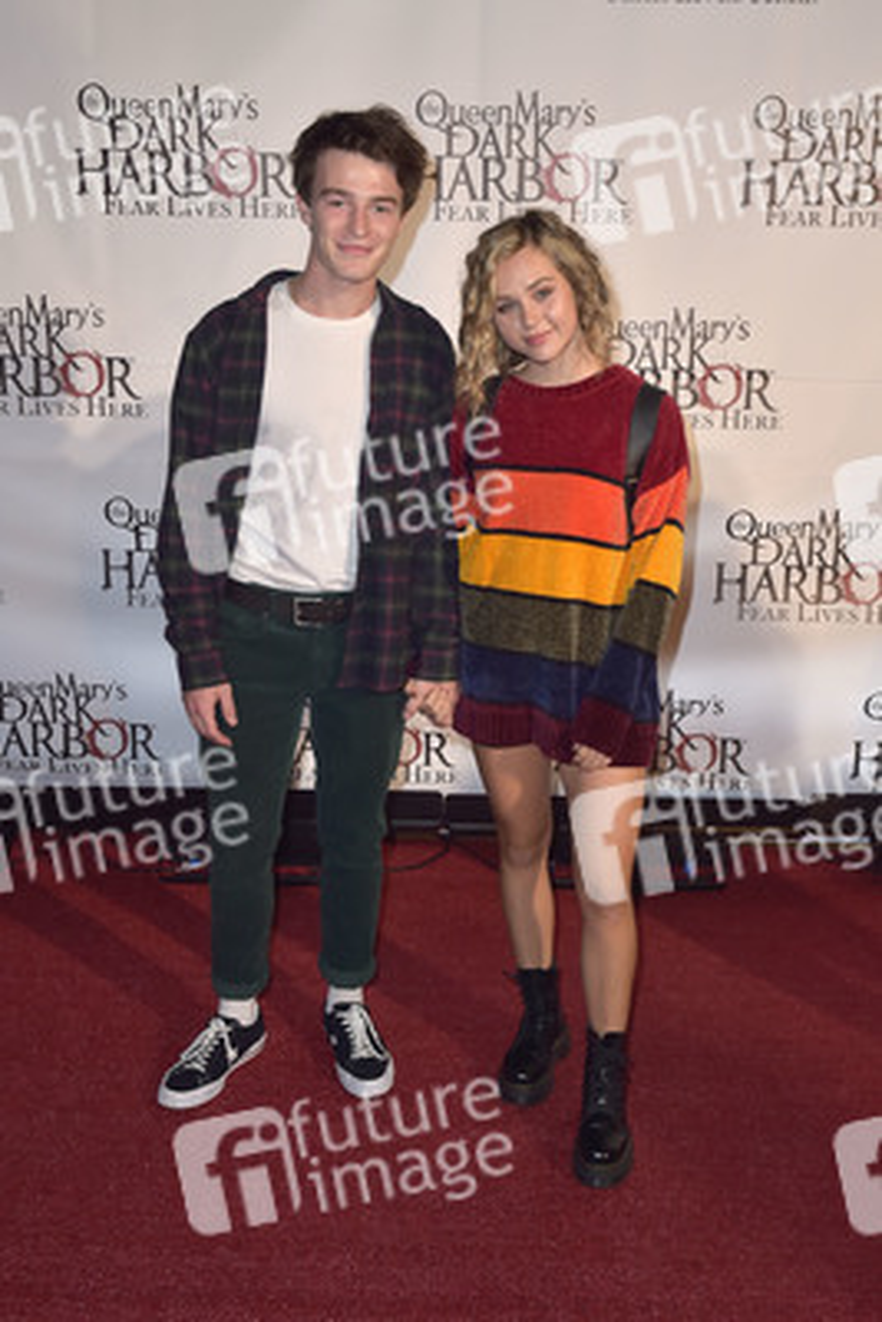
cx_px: 441
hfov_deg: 38.9
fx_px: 1248
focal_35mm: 34
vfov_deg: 55.8
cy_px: 661
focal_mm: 34
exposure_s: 1/250
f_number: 5.6
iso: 400
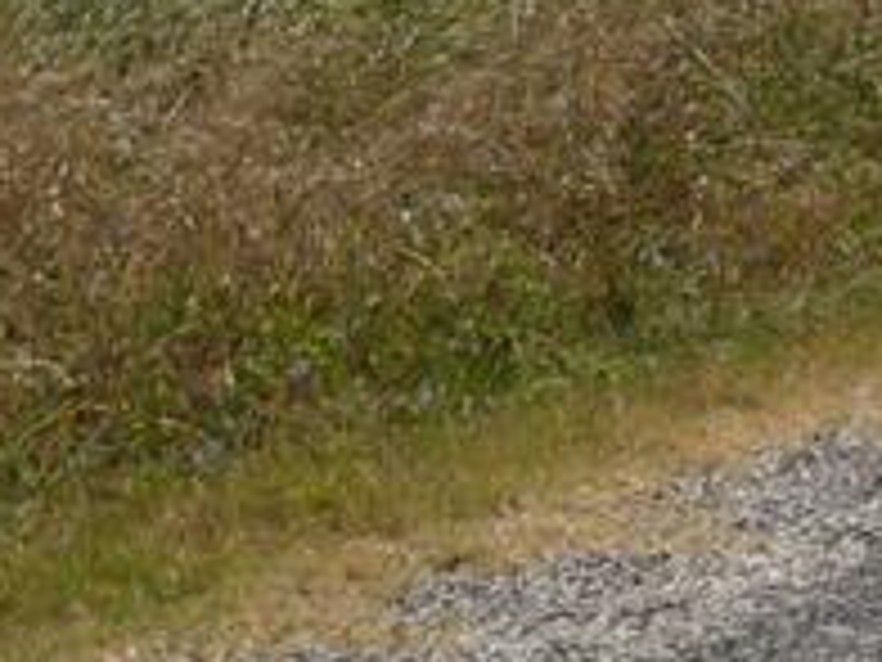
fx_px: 7338
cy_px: -671
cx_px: -734
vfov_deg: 5.1
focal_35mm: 288
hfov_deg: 6.7
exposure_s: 1/250
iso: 100
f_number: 10
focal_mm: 9.3
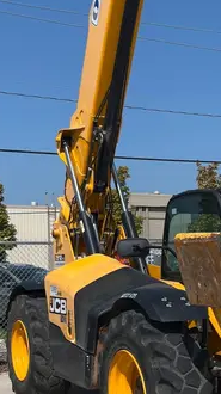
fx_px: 658
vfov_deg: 33.1
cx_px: 216
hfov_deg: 18.6
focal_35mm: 63
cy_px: 260
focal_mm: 5.1
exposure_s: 1/5319
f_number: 1.6
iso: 50
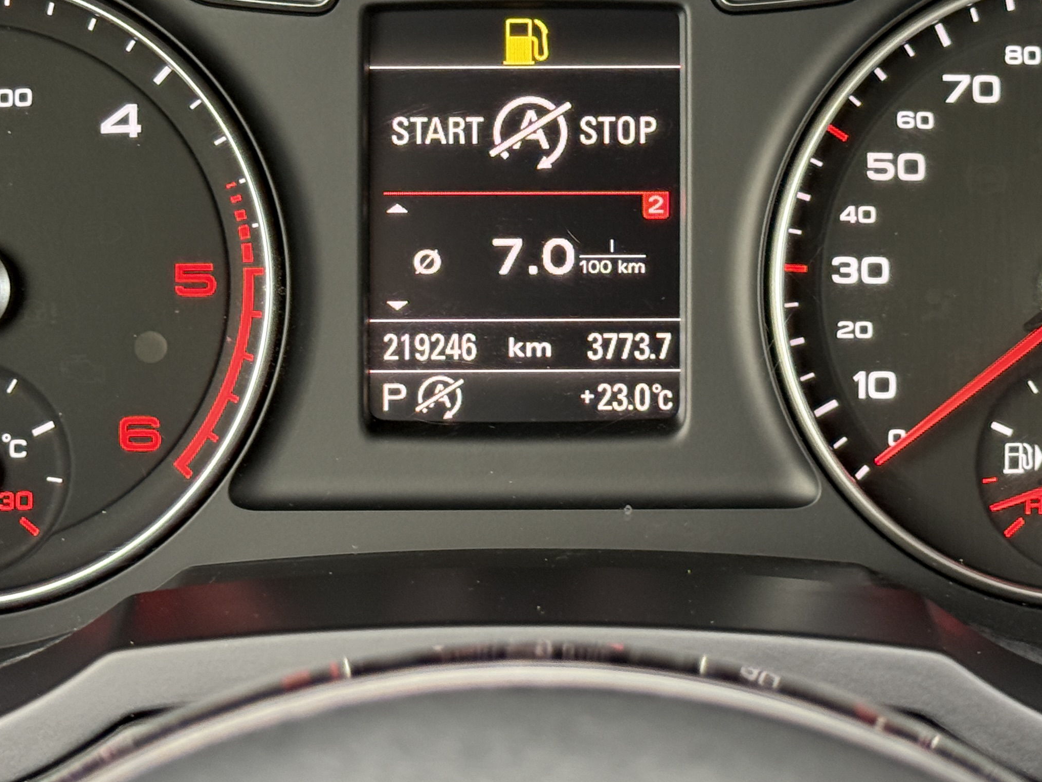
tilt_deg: -20.7
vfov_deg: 15.4
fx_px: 2860
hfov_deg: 20.6
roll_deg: -0.6
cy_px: 137
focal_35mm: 95
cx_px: 529
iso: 160
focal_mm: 6.76
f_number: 1.78
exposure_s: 1/49
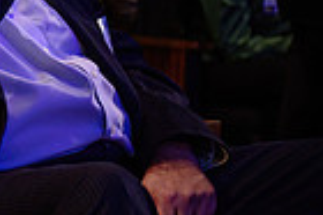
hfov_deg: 10.3
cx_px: -295
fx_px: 1676
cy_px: 71
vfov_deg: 7.3
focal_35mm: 187
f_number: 2.8
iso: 1600
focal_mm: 45
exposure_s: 1/80
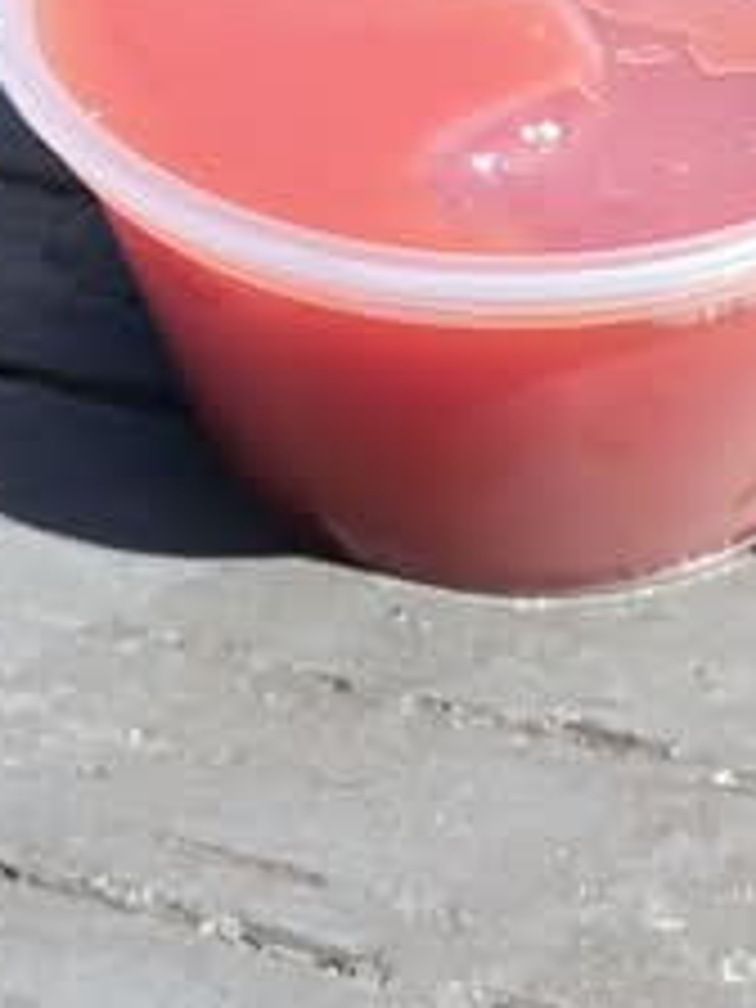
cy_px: 110
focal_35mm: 85
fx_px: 2475
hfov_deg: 17.3
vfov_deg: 22.5
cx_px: 522
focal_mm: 3.98
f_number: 1.8
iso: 20
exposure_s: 1/333
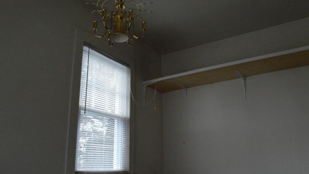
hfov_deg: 66.1
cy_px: 93
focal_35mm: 29
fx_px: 238
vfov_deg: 40.2
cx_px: 152
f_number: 9
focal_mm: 18
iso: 6400
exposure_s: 1/200
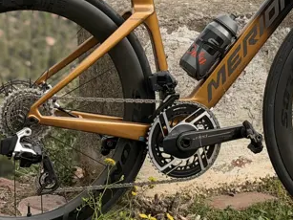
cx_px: 168
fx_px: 1058
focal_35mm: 125
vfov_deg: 11.8
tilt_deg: -10.8
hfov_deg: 15.8
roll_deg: +1.5
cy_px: 31
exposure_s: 1/2976
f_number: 1.78
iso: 64
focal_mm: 6.76
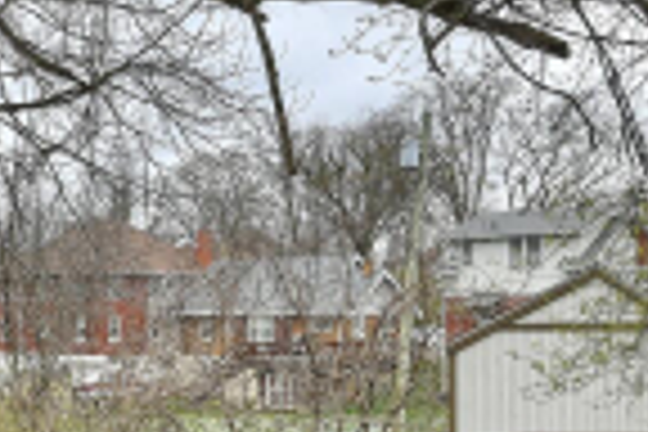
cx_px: -36
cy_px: 346
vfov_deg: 18.5
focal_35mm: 73
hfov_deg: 25.9
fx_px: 1314
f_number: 11
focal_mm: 14
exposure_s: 1/20
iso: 100
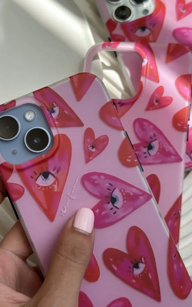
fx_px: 435
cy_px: 152
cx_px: 76
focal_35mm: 52
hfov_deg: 24.8
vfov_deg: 38.9
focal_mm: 6.86
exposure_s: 1/2160
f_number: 1.78
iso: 80
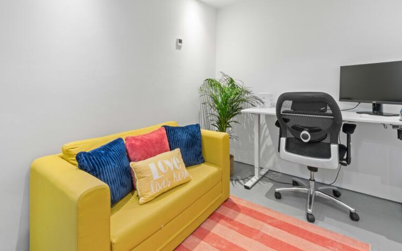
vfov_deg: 63.7
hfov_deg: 91.0
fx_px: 197
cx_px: 190
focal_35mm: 18
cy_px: 89
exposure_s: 20
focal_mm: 13
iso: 800
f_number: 22
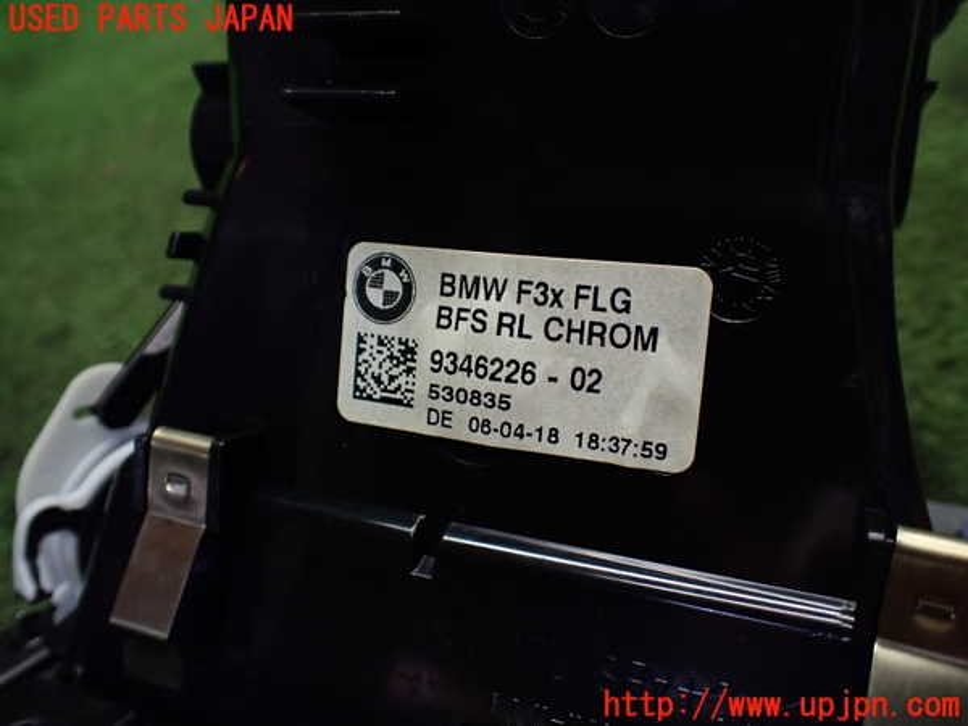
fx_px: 839
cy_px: 363
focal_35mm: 30
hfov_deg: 60.0
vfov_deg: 46.8
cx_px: 484
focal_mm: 5.4
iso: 400
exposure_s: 1/125
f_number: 2.3
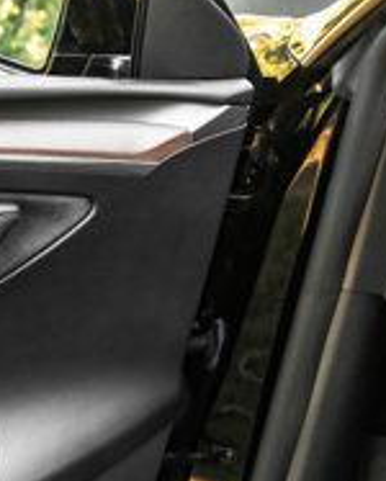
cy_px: 310
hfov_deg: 17.8
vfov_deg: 24.6
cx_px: -196
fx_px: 1098
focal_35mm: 77
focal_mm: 24
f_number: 4
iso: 1600
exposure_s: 1/320
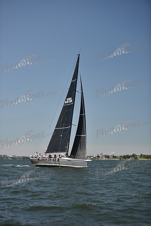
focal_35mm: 80
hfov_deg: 17.1
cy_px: 113
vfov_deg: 25.4
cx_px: 76
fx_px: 503
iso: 250
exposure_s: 1/1600
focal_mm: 80
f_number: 2.8
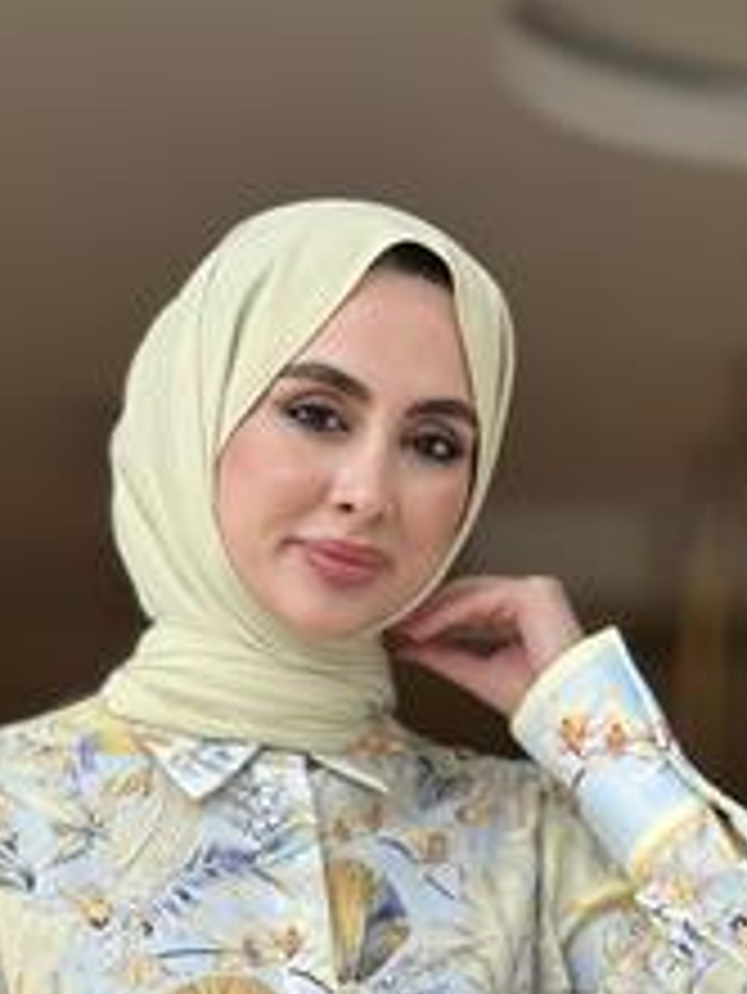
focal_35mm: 113
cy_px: 1133
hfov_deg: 13.1
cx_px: 288
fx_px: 3248
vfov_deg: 16.8
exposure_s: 1/1395
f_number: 1.78
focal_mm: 6.86
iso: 80
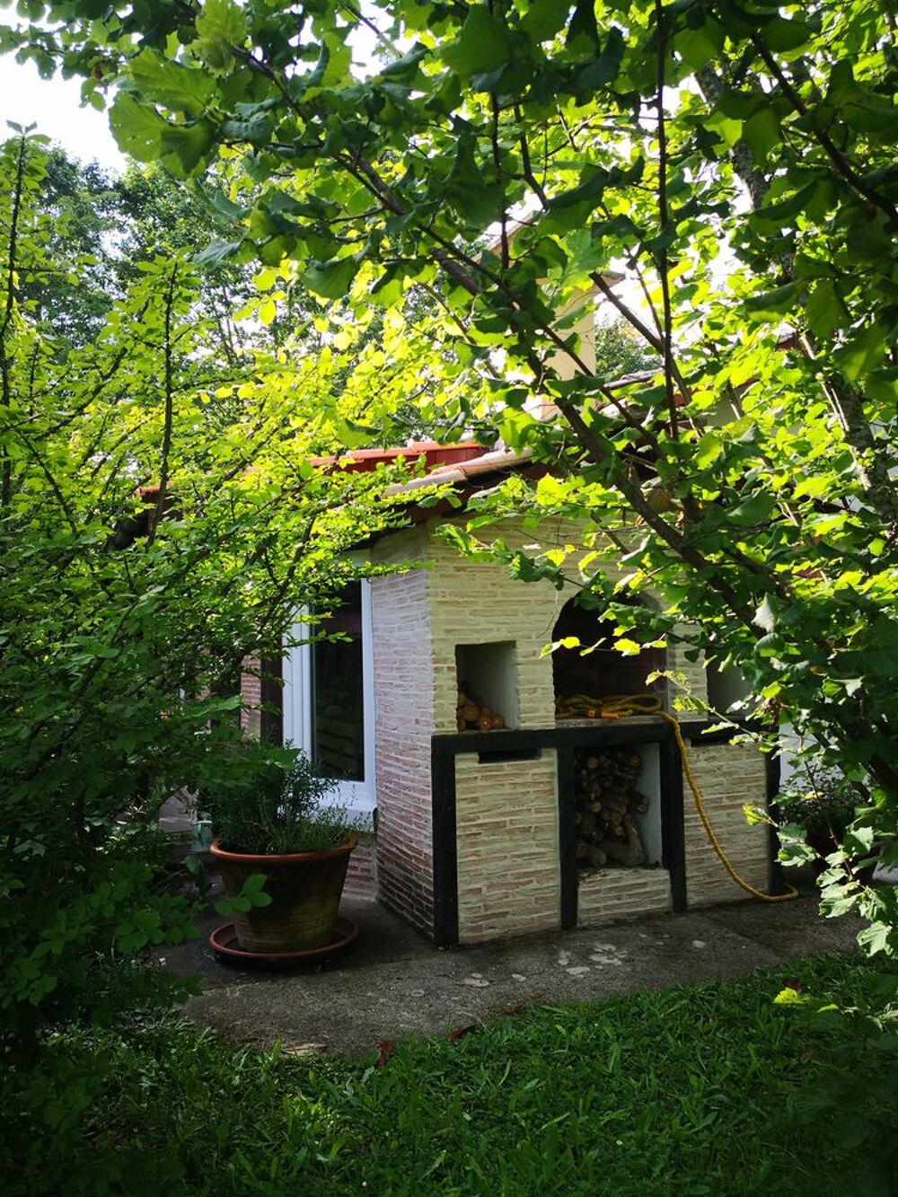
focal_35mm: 27
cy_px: 598
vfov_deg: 65.3
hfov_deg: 51.4
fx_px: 934
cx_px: 449
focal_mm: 3.95
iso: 50
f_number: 1.6
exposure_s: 1/384
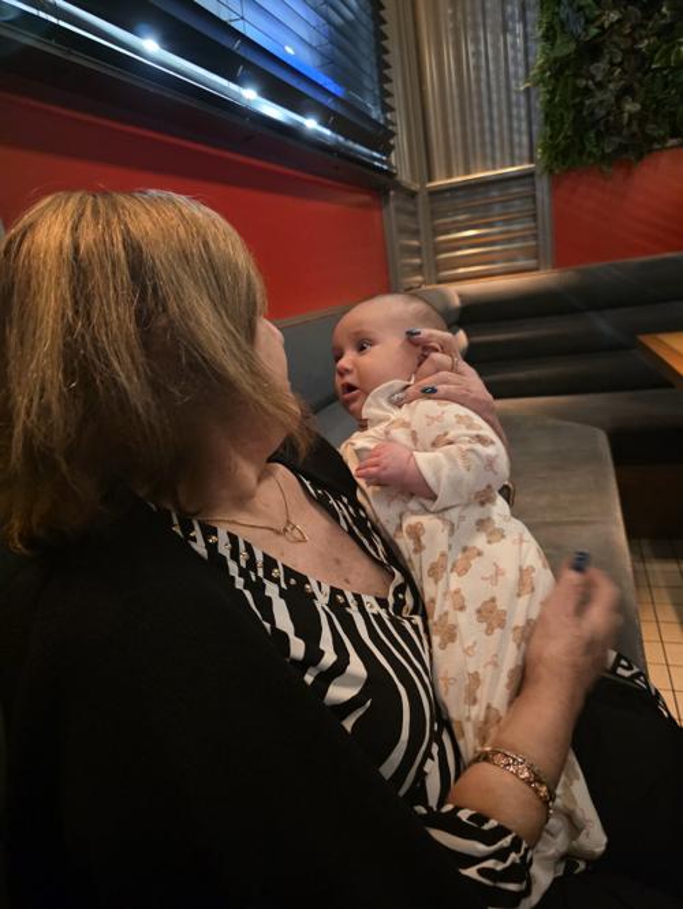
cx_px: 342
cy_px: 454
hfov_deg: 58.9
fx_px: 605
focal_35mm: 23
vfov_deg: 73.9
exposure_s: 1/60
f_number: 1.7
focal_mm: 6.3
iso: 1600
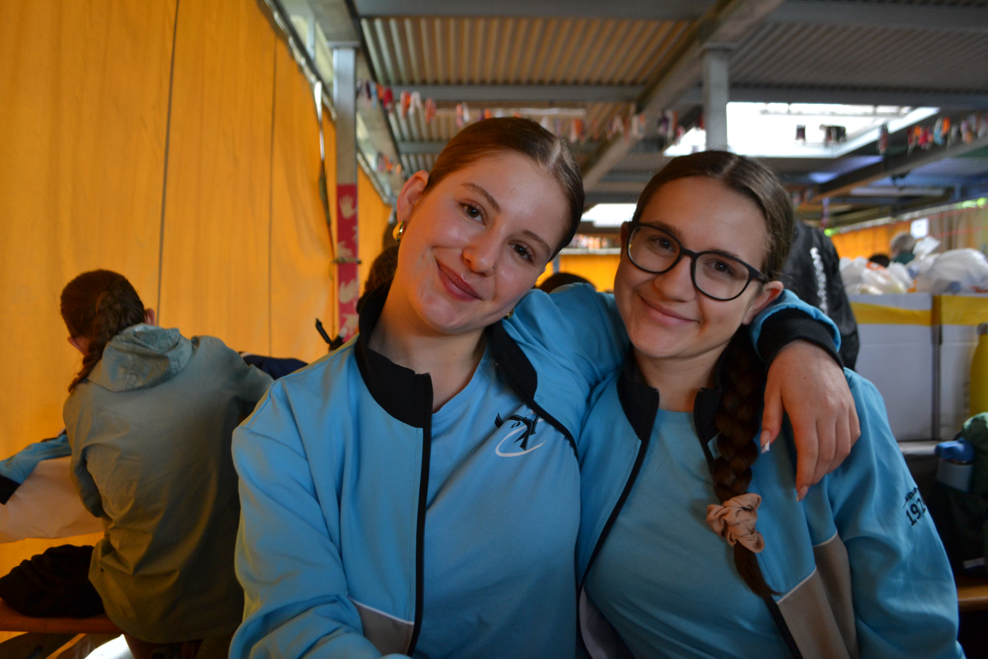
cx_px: 494
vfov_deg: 47.9
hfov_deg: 67.4
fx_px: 741
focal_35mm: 27
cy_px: 330
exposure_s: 1/60
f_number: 3.5
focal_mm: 18
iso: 560
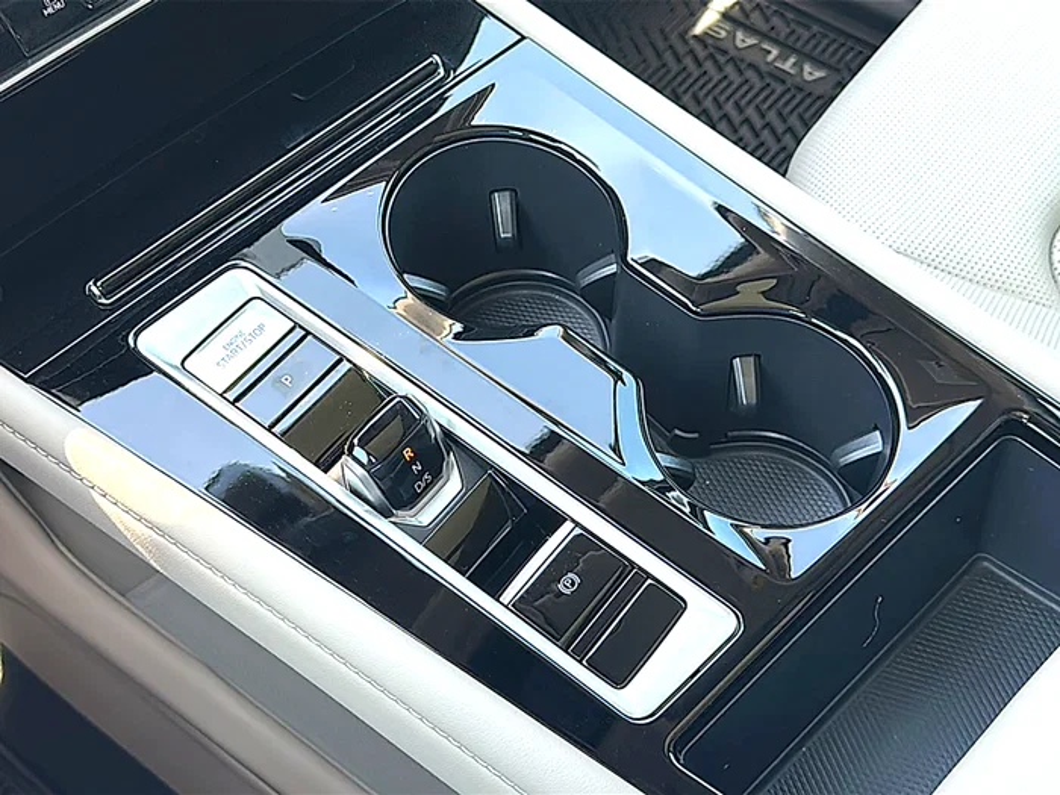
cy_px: 398
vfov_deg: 37.7
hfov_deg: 49.0
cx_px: 530
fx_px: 1164
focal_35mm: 38
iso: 125
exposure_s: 1/258
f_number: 1.78
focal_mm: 6.86
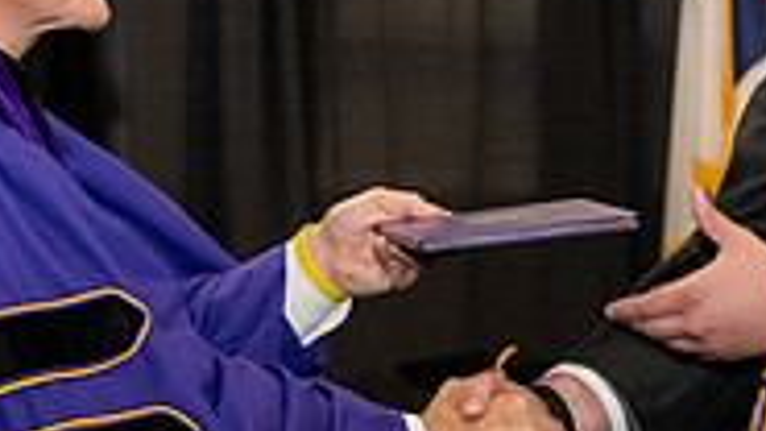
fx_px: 5016
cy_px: 10
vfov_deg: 4.9
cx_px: 625
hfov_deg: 8.7
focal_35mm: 247
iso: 2500
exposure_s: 1/200
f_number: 5.6
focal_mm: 75
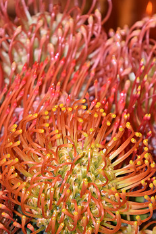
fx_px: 4409
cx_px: 58
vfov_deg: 3.0
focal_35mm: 679
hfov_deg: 2.0
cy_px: 172
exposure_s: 1/60
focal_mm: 270
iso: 400
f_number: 8
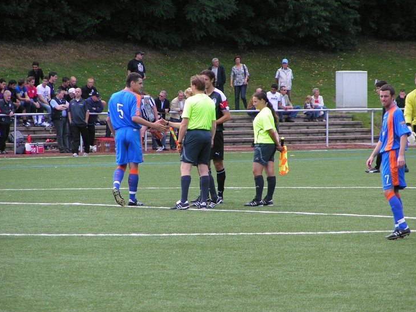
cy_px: 151
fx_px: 3894
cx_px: 205
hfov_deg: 6.1
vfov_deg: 4.6
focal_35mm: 324
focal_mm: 45.4
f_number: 3.5
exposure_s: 1/320
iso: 64
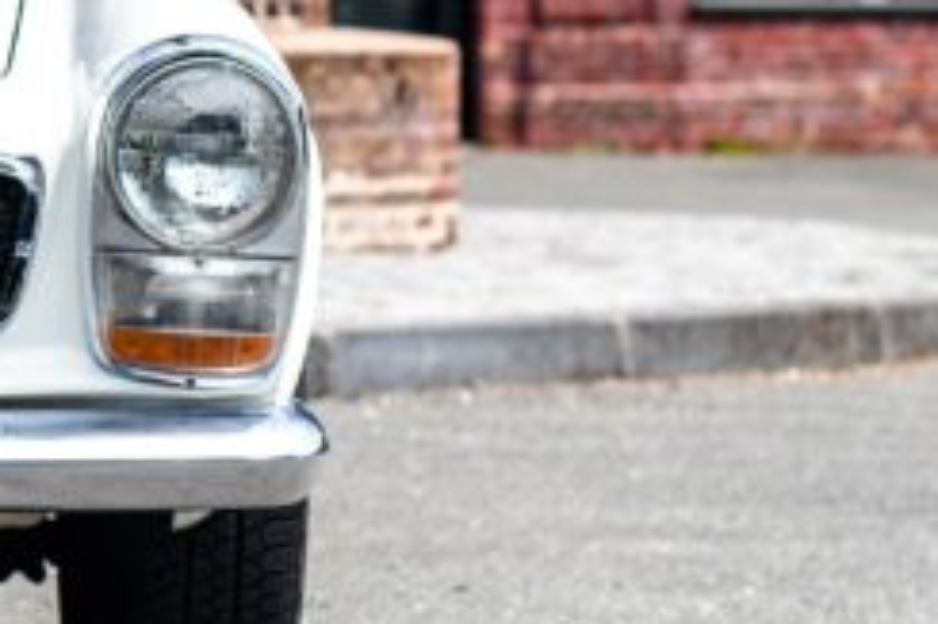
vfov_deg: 6.5
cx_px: -559
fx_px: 5442
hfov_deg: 9.5
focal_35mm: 209
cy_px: -136
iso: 100
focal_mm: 50
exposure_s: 1/640
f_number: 3.2
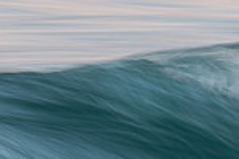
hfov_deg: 0.7
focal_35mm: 2907
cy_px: 228
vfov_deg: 0.5
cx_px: 411
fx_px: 19298
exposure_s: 1/5
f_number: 14
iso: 100
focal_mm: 500
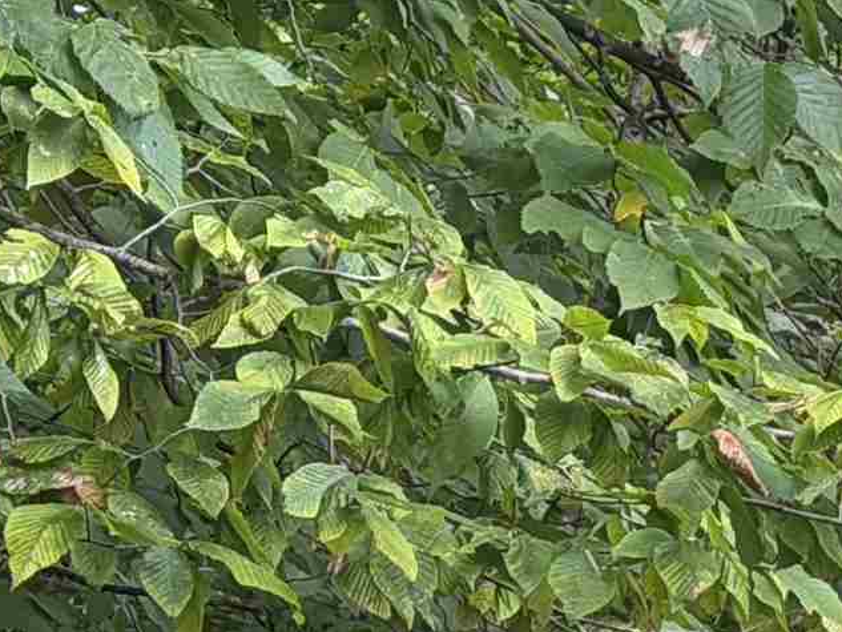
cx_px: 1732
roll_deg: +0.7
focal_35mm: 233
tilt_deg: +10.1
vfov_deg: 6.3
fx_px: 5669
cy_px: 786
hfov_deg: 8.1
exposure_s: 1/121
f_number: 1.78
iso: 50
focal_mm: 6.76
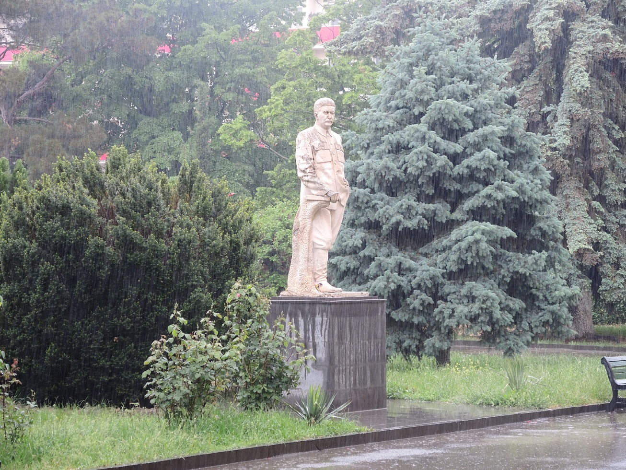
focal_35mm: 105
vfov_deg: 14.1
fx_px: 1899
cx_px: 313
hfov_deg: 18.7
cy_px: 235
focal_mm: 22.1
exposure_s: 1/60
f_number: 3.5
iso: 250
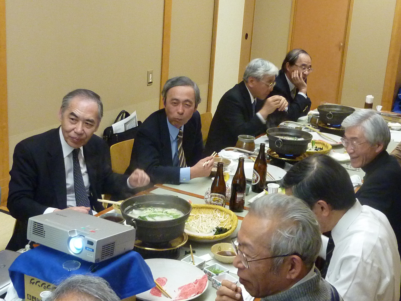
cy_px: 150
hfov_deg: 37.5
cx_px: 200
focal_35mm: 51
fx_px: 591
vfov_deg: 28.6
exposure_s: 1/15
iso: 400
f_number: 3.4
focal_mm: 4.7
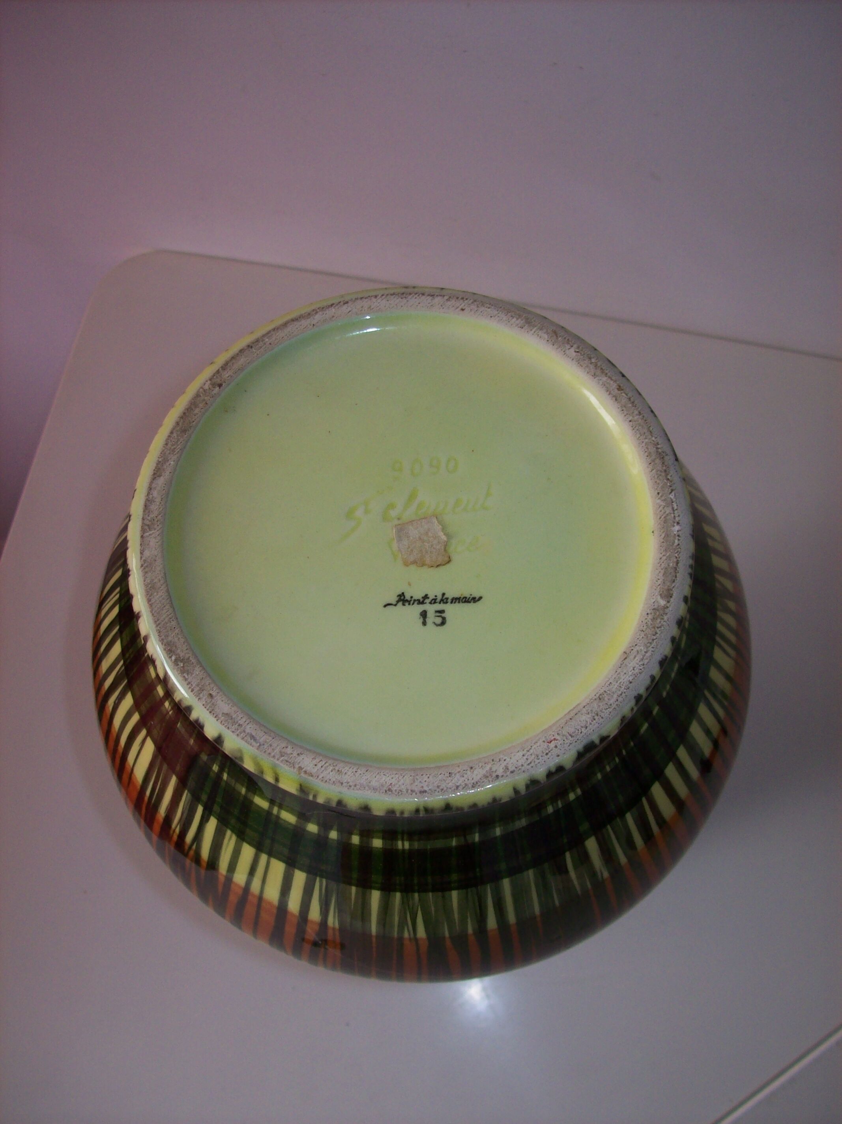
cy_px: 562
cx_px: 421
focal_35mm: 36
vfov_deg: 51.4
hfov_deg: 39.6
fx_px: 1168
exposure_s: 1/64
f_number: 2.7
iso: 80
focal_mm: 6
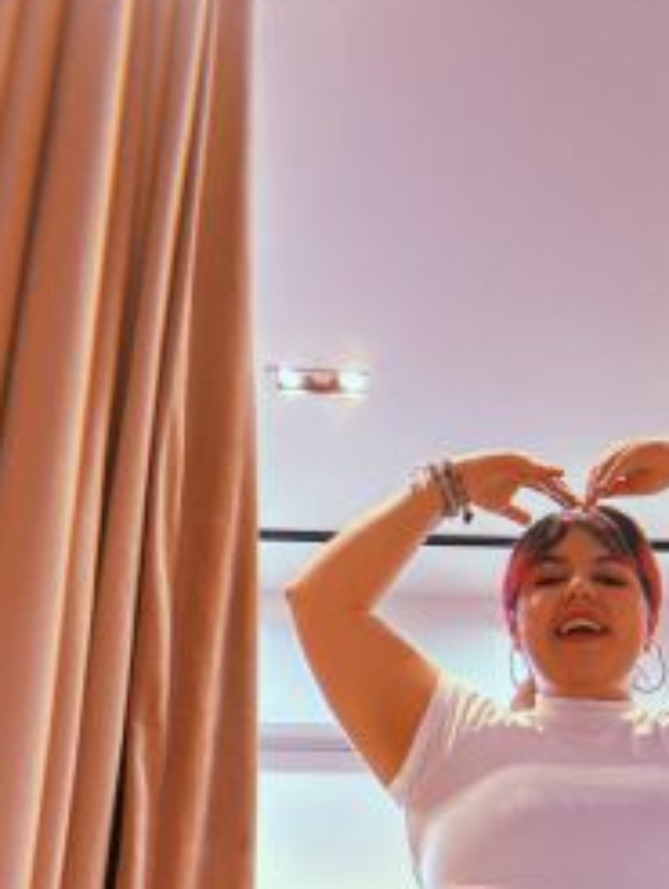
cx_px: 575
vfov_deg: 32.0
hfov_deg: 25.5
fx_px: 1441
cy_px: 856
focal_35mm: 56
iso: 160
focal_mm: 2.69
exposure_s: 1/60
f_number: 1.9
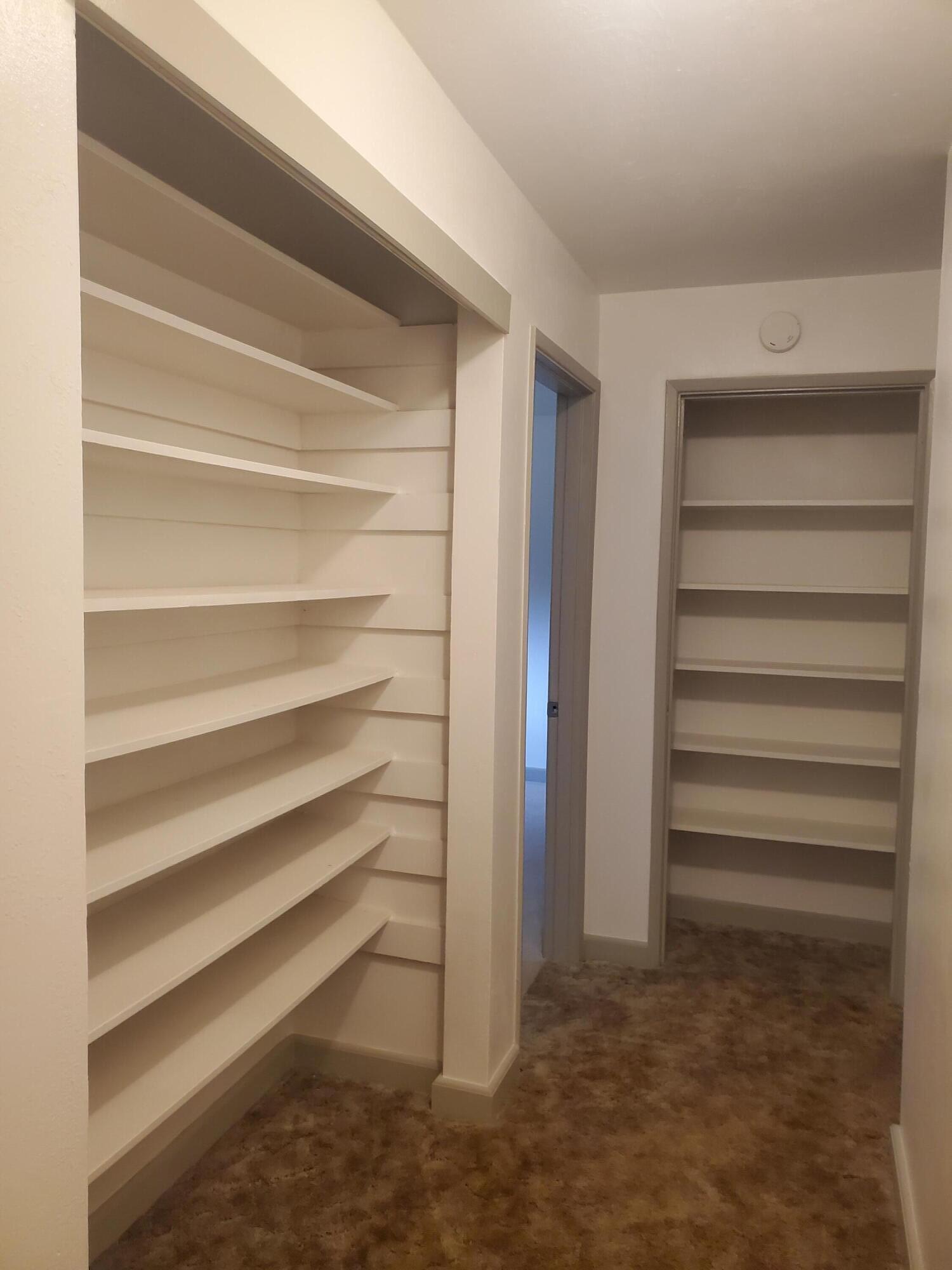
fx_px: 953
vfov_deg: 67.3
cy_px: 635
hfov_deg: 53.1
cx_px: 476
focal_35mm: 26
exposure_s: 1/40
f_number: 2.4
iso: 400
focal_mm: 4.3
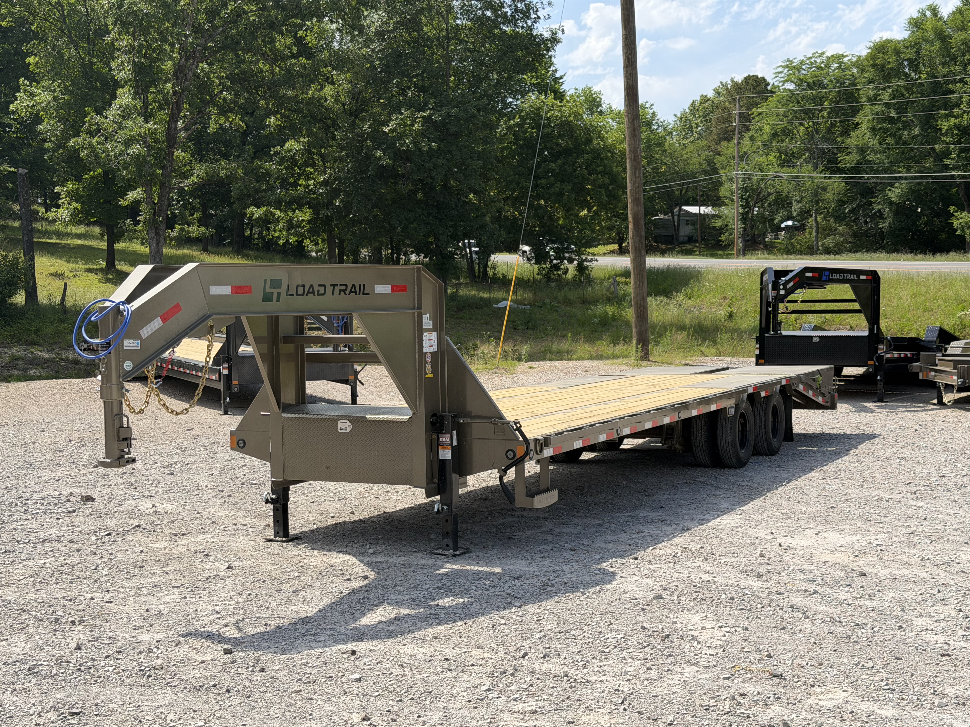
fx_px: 1345
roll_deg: +1.7
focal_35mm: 48
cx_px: 485
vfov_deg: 30.3
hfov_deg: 39.7
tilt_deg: +0.6
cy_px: 364
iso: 80
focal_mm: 6.76
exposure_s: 1/4587
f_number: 1.78
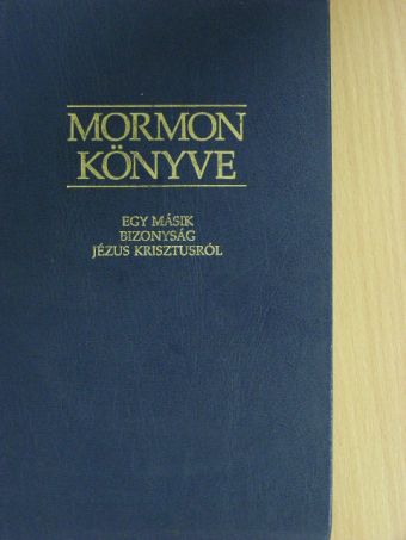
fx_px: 985
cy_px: 270
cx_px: 203
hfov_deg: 23.3
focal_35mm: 63
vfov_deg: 30.7
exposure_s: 1/8.4
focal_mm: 10.5
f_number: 3.5
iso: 200
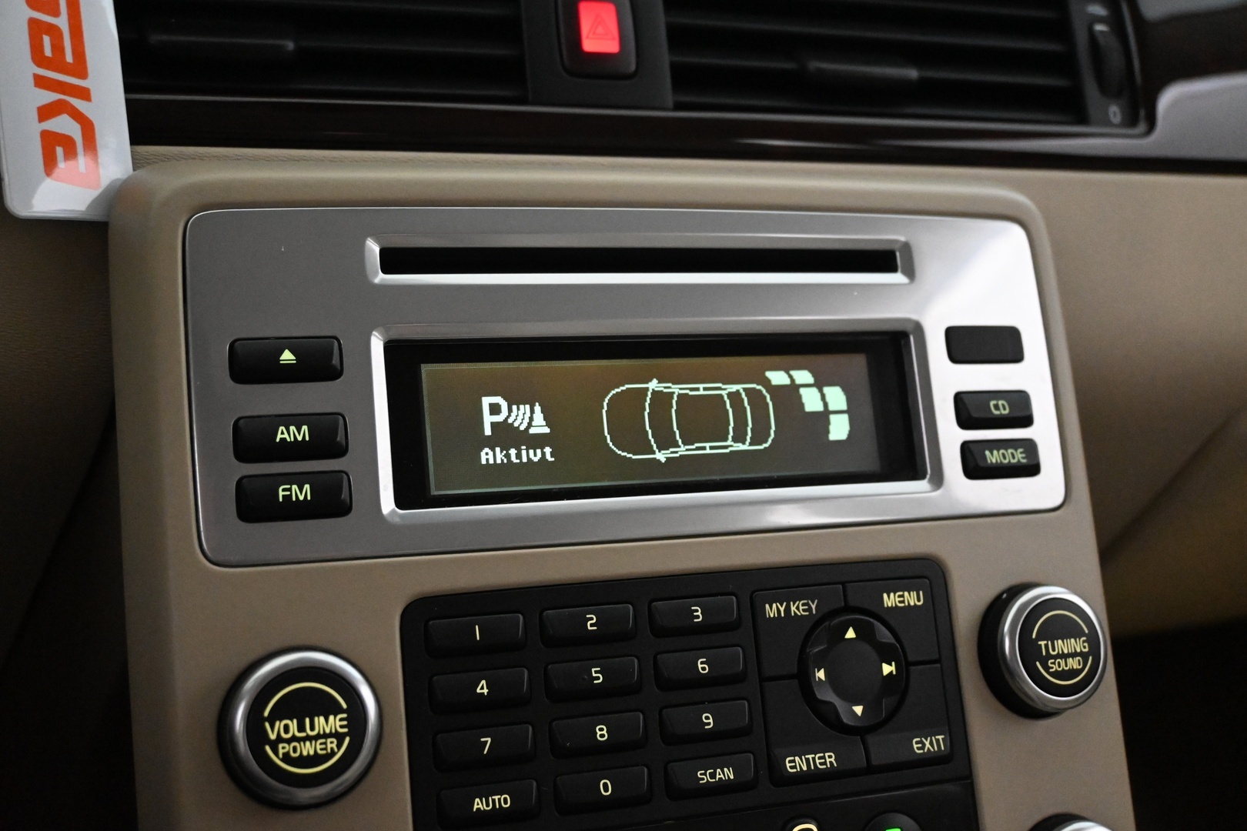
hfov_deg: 48.7
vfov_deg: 33.6
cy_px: 416
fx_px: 1377
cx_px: 624
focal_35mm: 40
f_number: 4.5
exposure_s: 1/60
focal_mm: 26.5
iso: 6400
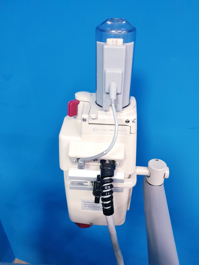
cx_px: 100
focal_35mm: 26
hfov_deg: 53.1
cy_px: 132
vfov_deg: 67.3
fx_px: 199
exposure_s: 1/50
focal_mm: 4.3
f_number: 1.5
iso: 400
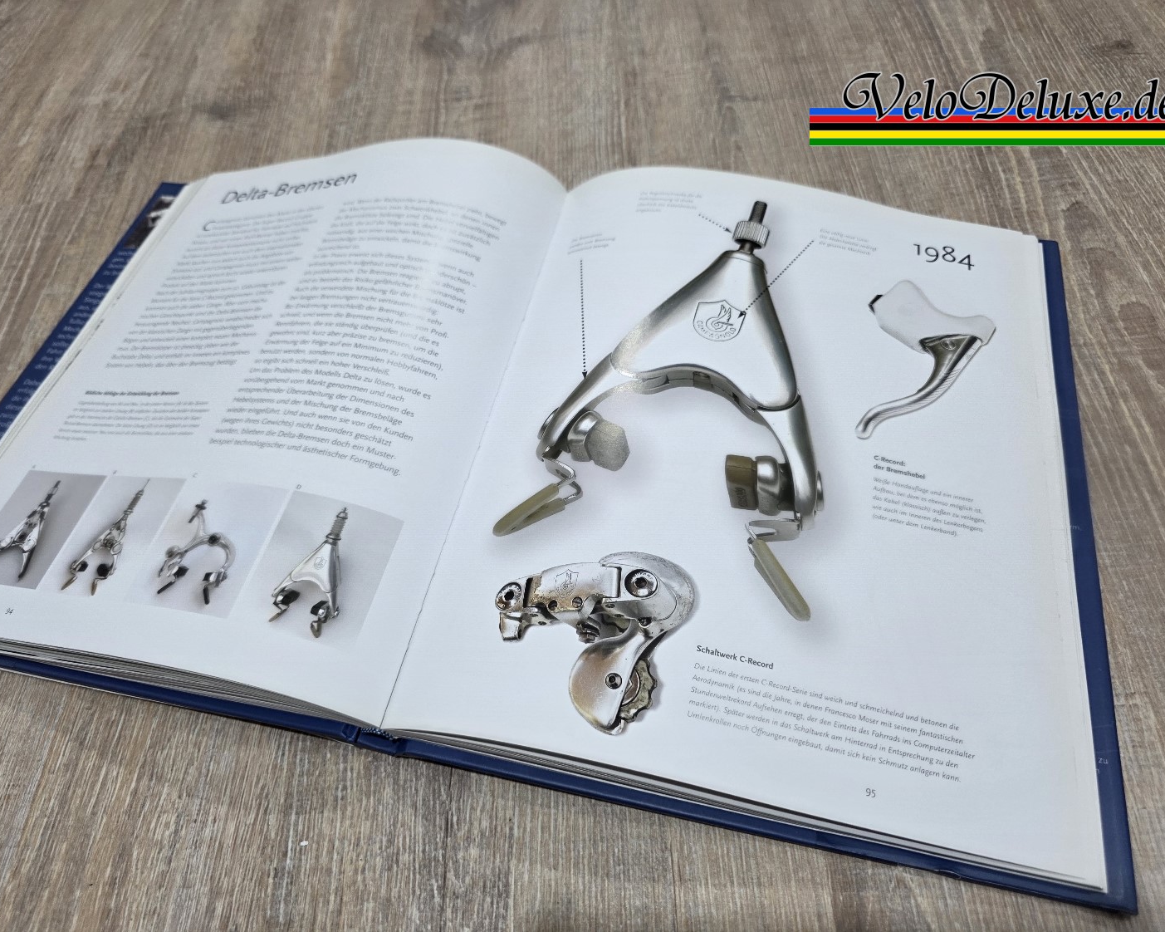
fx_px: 827
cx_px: 574
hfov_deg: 70.3
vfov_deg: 58.8
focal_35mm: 24
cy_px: 466
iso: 64
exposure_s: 1/100
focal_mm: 6.3
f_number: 1.7
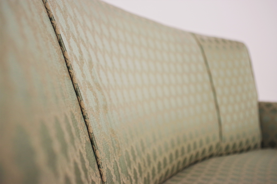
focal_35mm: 52
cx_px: 138
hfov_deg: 38.2
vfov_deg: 26.0
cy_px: 92
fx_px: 400
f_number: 4.5
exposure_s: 1/80
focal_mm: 35
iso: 800
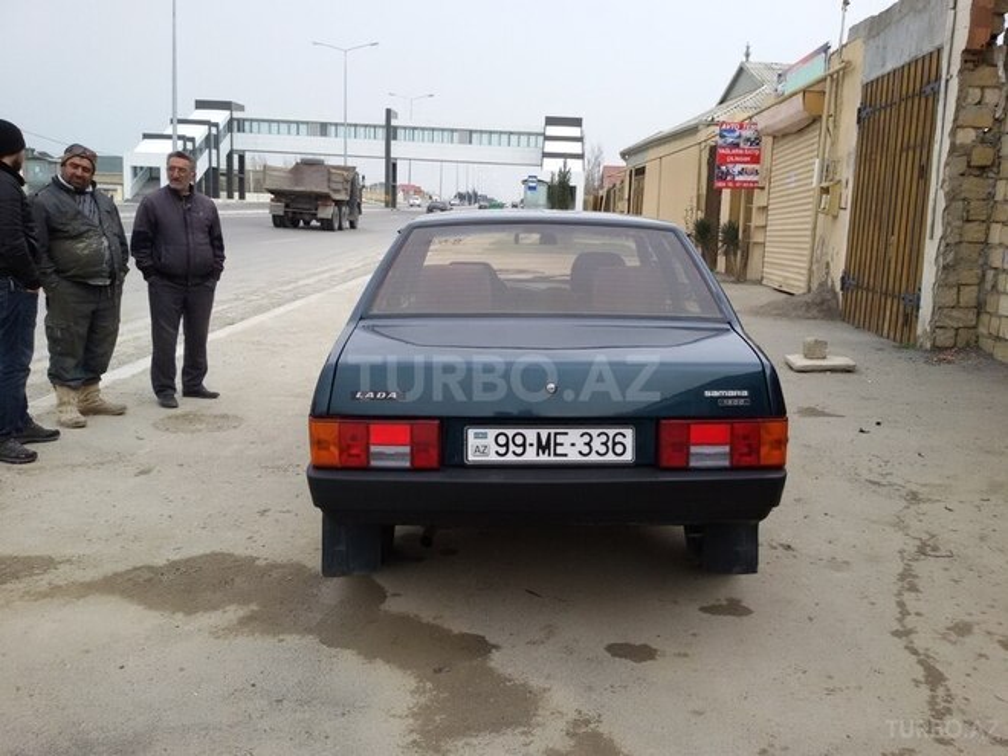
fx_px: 903
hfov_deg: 58.4
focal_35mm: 31
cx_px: 504
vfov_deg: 45.4
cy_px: 378
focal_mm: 2.93
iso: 64
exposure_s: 1/100
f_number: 2.4
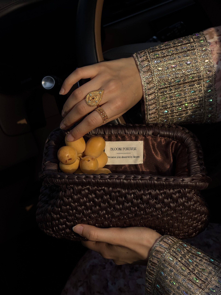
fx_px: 851
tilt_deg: -24.5
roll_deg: +0.1
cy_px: 148
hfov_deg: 14.8
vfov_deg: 19.6
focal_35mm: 100
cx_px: 110
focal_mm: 16.89
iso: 20
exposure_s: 1/726
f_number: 2.8
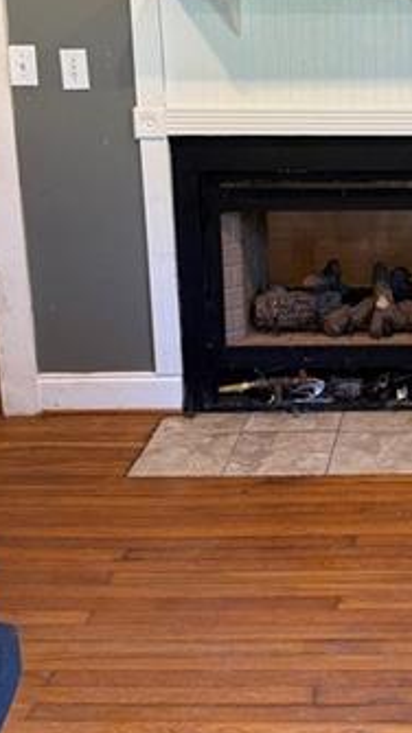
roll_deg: +0.5
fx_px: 1167
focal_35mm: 60
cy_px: 179
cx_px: 465
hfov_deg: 19.1
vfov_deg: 34.2
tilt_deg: -11.1
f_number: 1.78
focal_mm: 6.76
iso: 160
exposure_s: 1/60
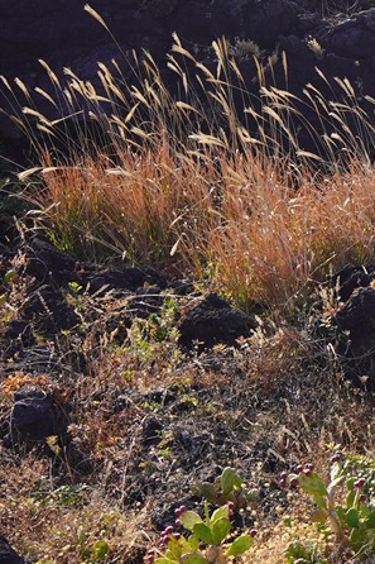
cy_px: 221
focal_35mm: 157
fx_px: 2455
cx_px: 1223
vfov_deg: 13.1
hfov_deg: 7.4
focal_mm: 35
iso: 100
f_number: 9
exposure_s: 1/100
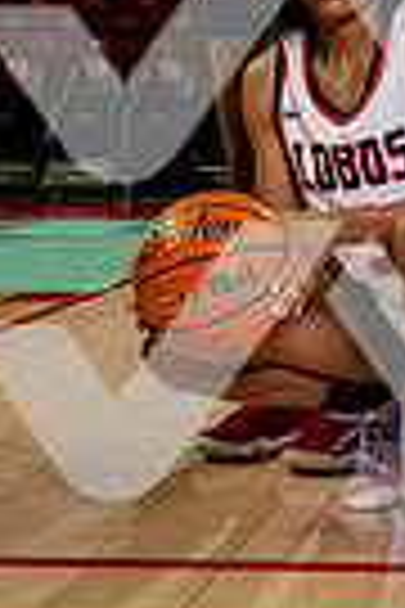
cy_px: 45
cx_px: 562
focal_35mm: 117
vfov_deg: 17.2
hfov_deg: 11.3
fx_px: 1974
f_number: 6.3
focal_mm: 35
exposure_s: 1/250
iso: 250
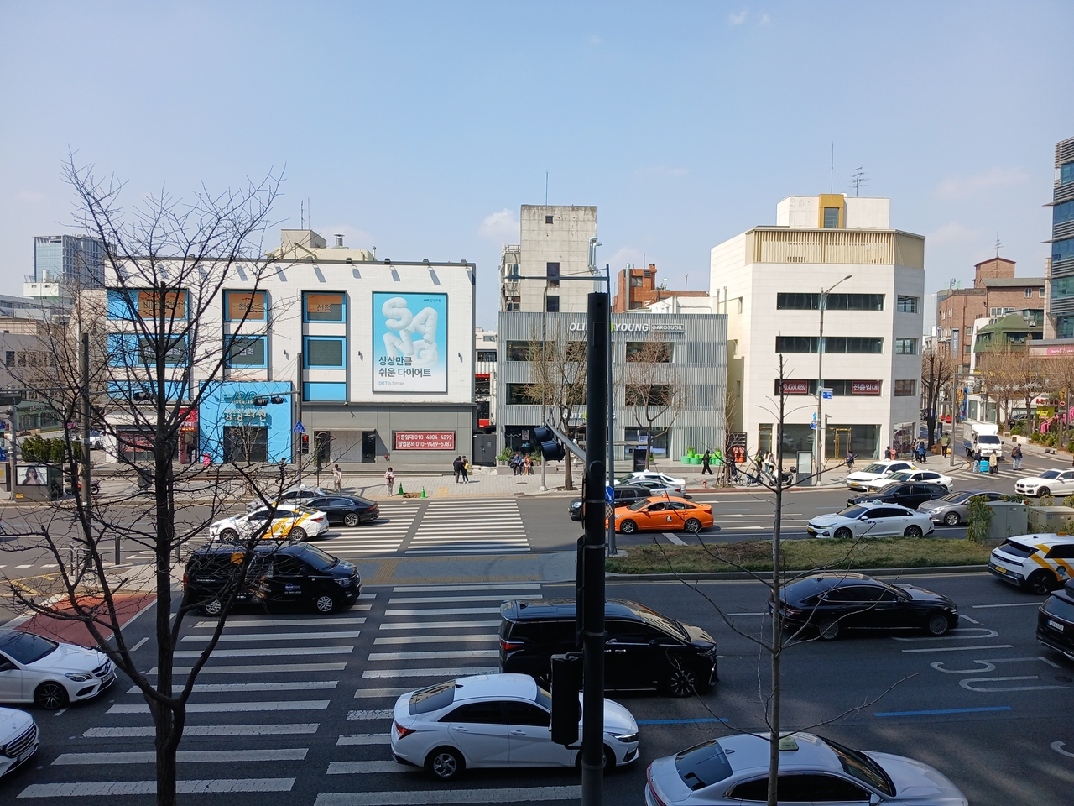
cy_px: 403
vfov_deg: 53.1
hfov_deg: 67.3
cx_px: 537
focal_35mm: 26
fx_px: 807
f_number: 1.8
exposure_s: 1/579
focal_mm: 3.98
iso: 20
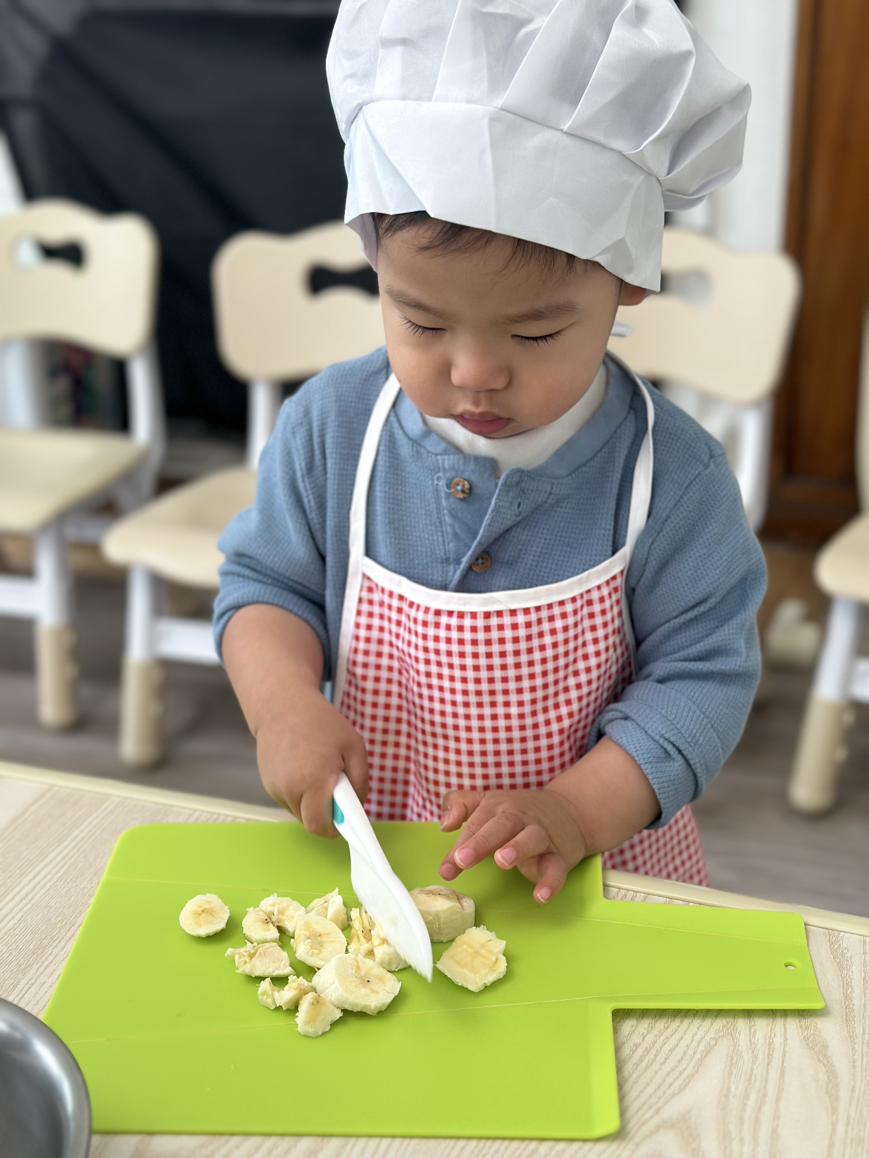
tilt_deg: -24.8
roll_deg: +1.9
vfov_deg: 39.7
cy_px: 579
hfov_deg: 30.3
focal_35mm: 48
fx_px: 1607
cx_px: 434
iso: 125
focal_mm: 6.86
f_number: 1.78
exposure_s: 1/120
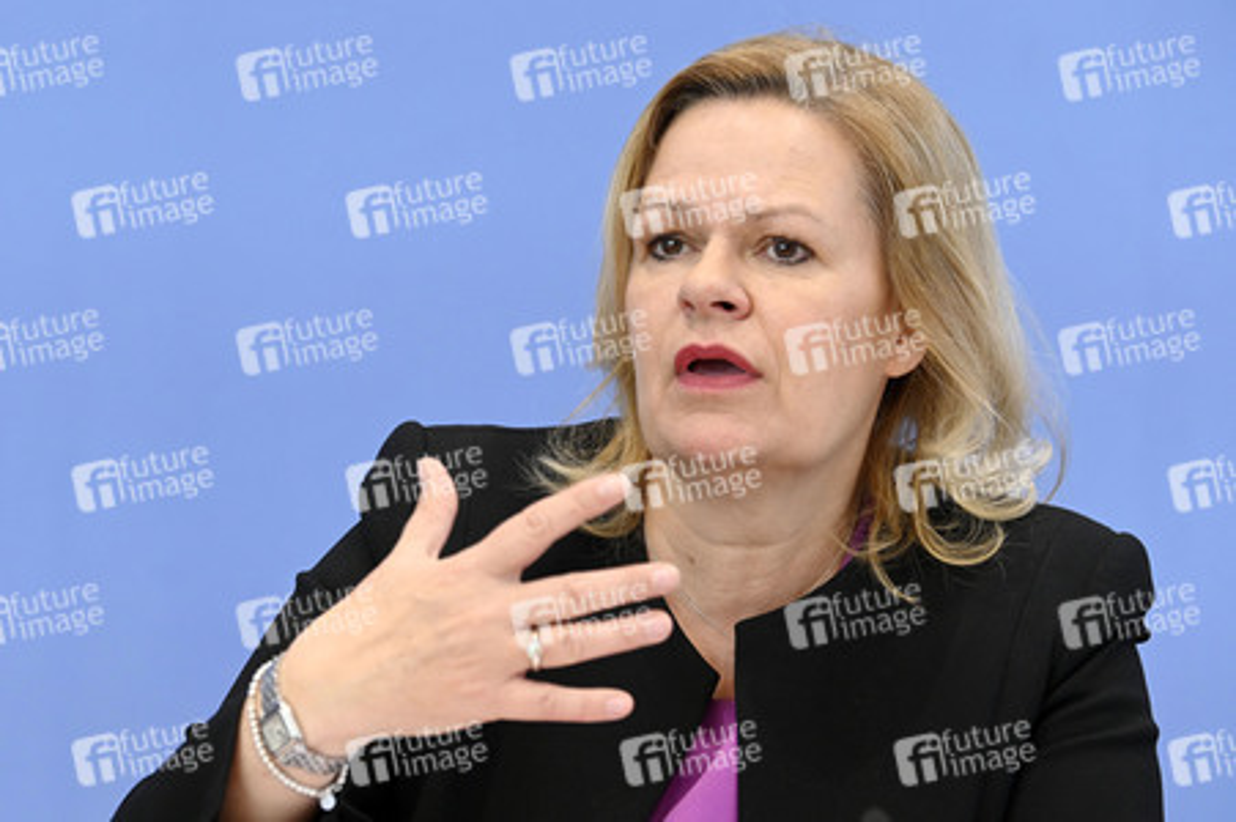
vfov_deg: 11.0
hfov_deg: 16.4
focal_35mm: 125
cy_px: 411
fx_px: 4288
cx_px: 618
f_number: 5.6
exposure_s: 1/640
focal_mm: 125
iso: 4000
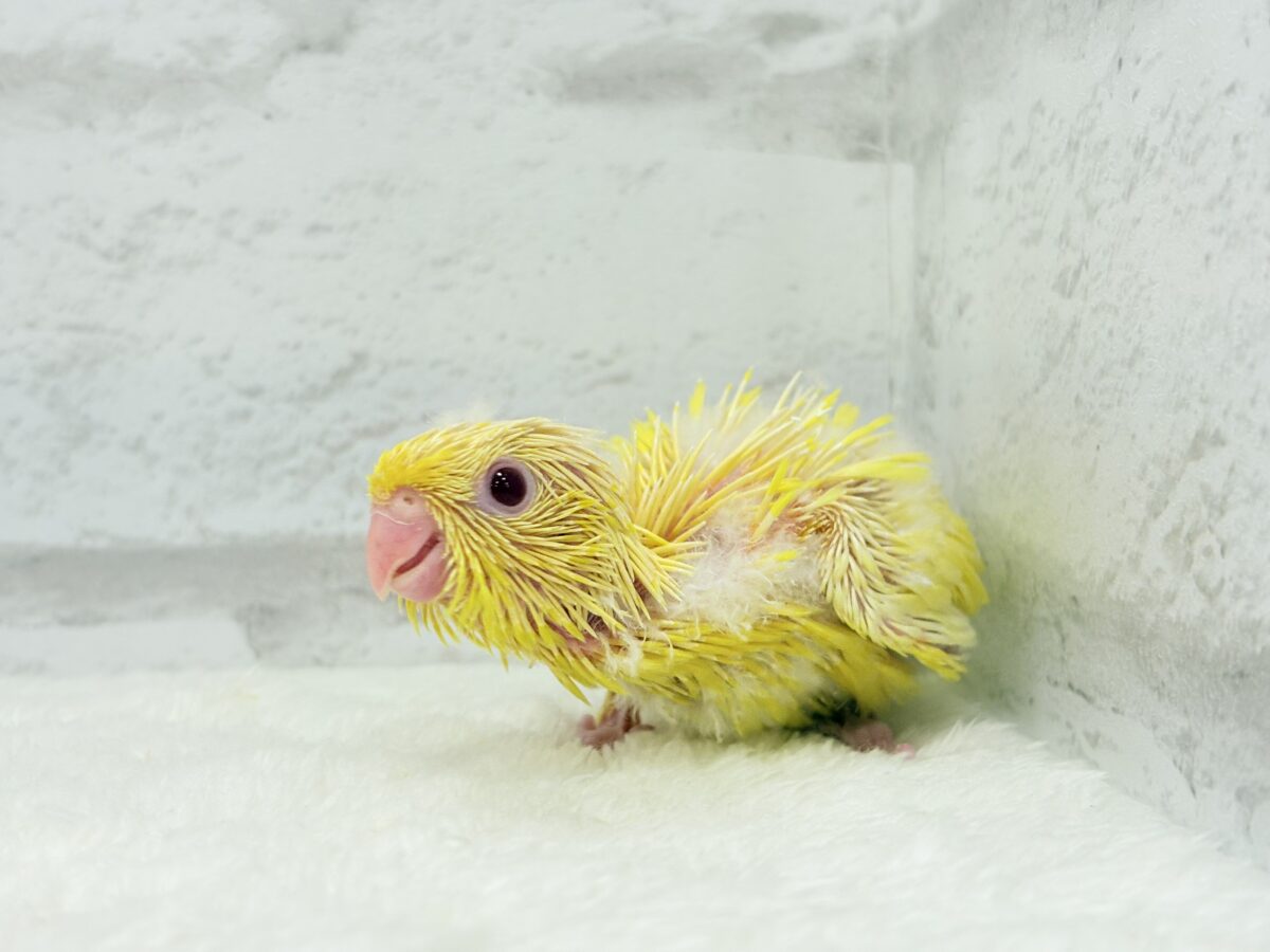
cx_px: 635
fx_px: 1908
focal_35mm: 52
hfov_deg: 36.8
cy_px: 476
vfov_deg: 28.0
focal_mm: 5.96
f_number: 1.6
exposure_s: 1/100
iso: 64
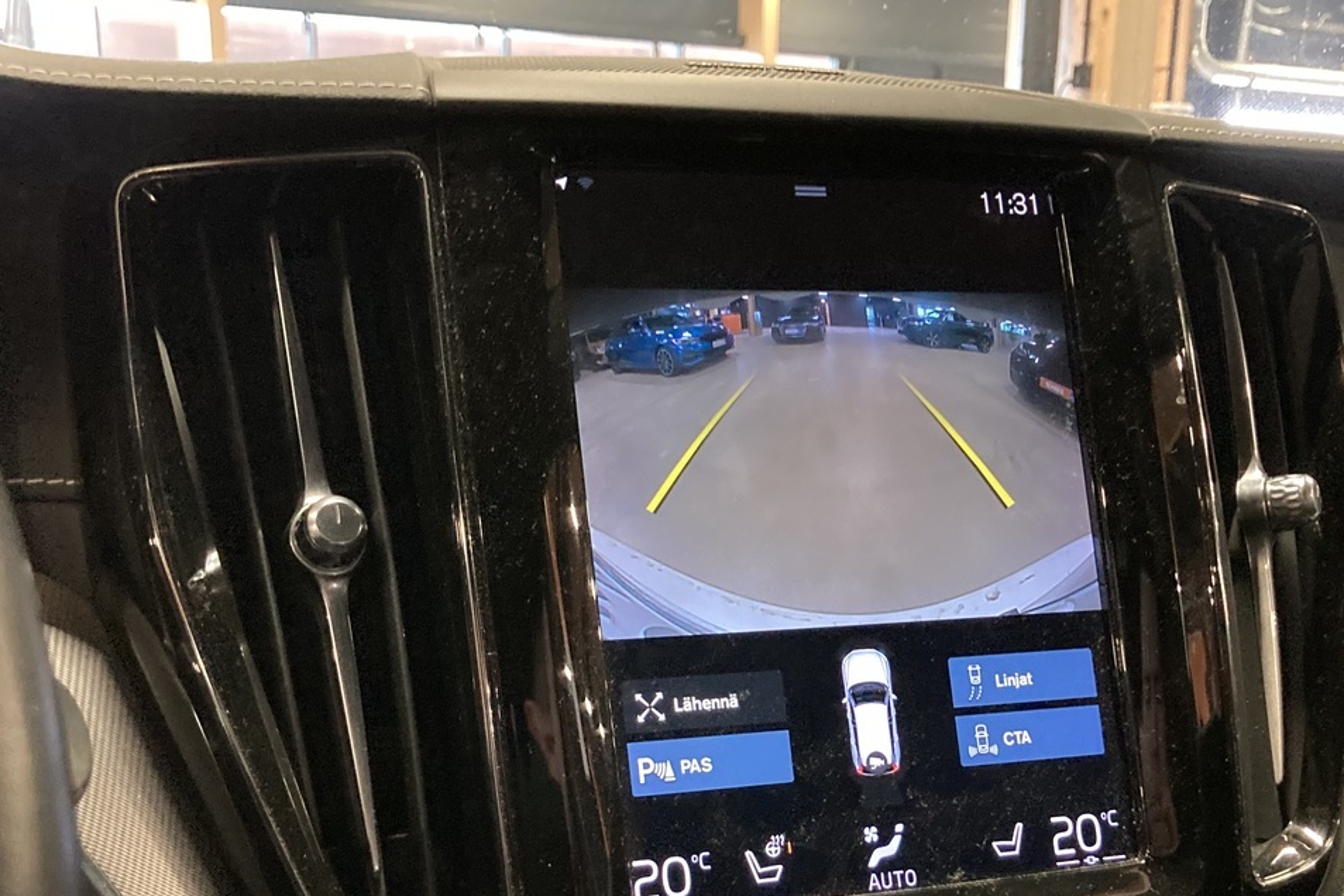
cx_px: 753
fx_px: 1642
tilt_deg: -16.2
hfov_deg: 44.4
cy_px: 703
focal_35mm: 44
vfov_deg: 29.9
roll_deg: -2.2
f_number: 1.8
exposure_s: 1/30
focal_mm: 3.99
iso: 640
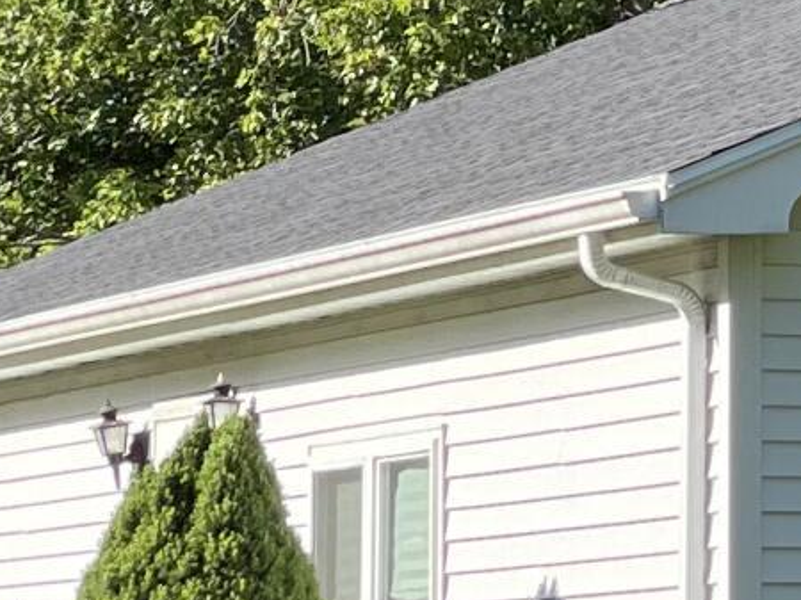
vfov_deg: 4.3
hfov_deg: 5.6
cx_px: 1445
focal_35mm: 347
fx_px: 8025
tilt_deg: +5.4
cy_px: 66
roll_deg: +0.5
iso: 32
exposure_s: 1/489
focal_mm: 6
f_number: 2
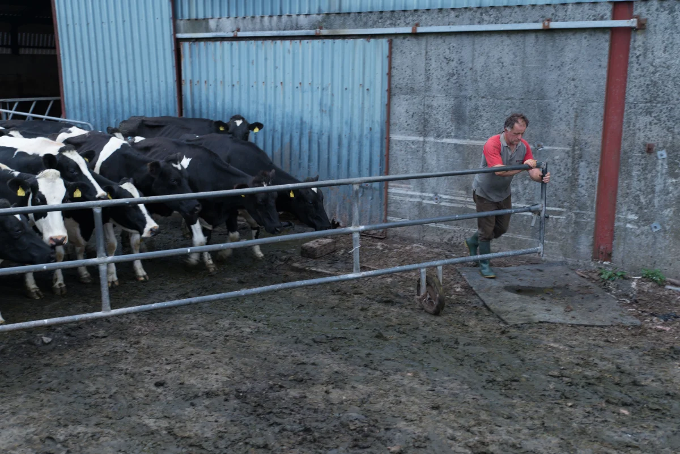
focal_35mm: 38
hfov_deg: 50.7
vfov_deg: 35.1
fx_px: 718
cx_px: 340
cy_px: 227
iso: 400
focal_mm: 38
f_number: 3.5
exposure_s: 1/30
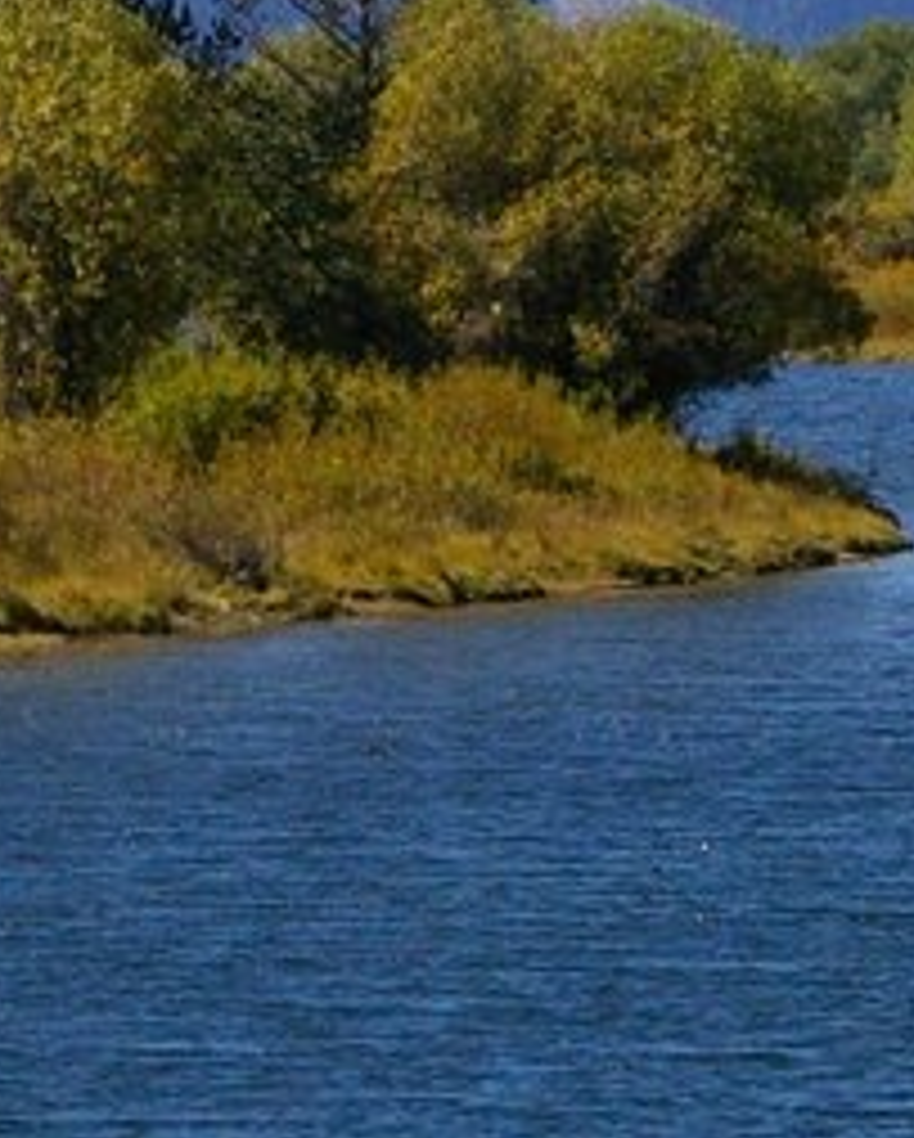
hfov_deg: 3.7
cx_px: -135
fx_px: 13957
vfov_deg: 4.7
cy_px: 661
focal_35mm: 414
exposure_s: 1/500
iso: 800
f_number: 16
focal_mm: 55
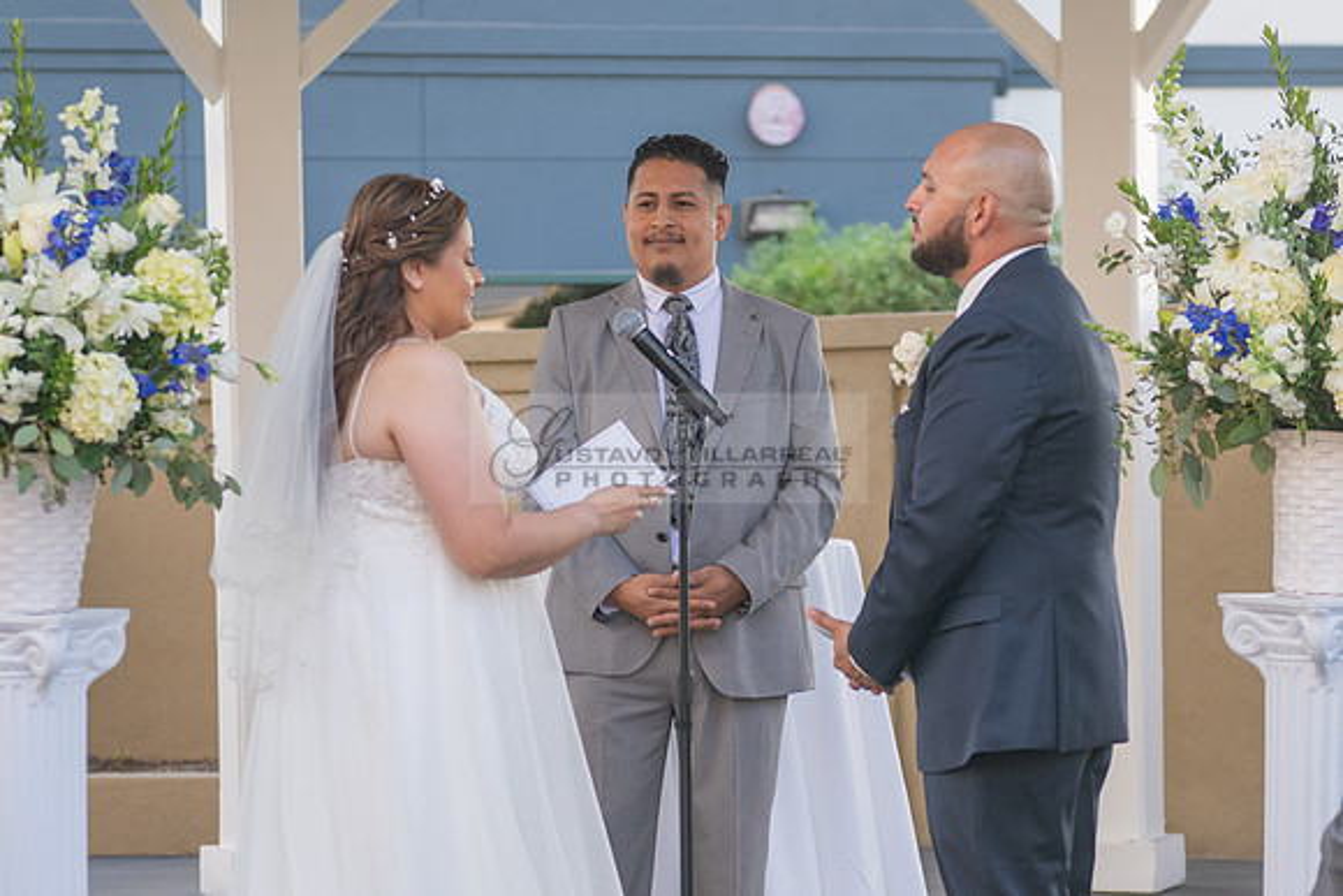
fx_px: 4515
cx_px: 725
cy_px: 658
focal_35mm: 121
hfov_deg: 16.9
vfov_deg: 11.3
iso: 400
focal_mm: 70
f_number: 2.8
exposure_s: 1/1000
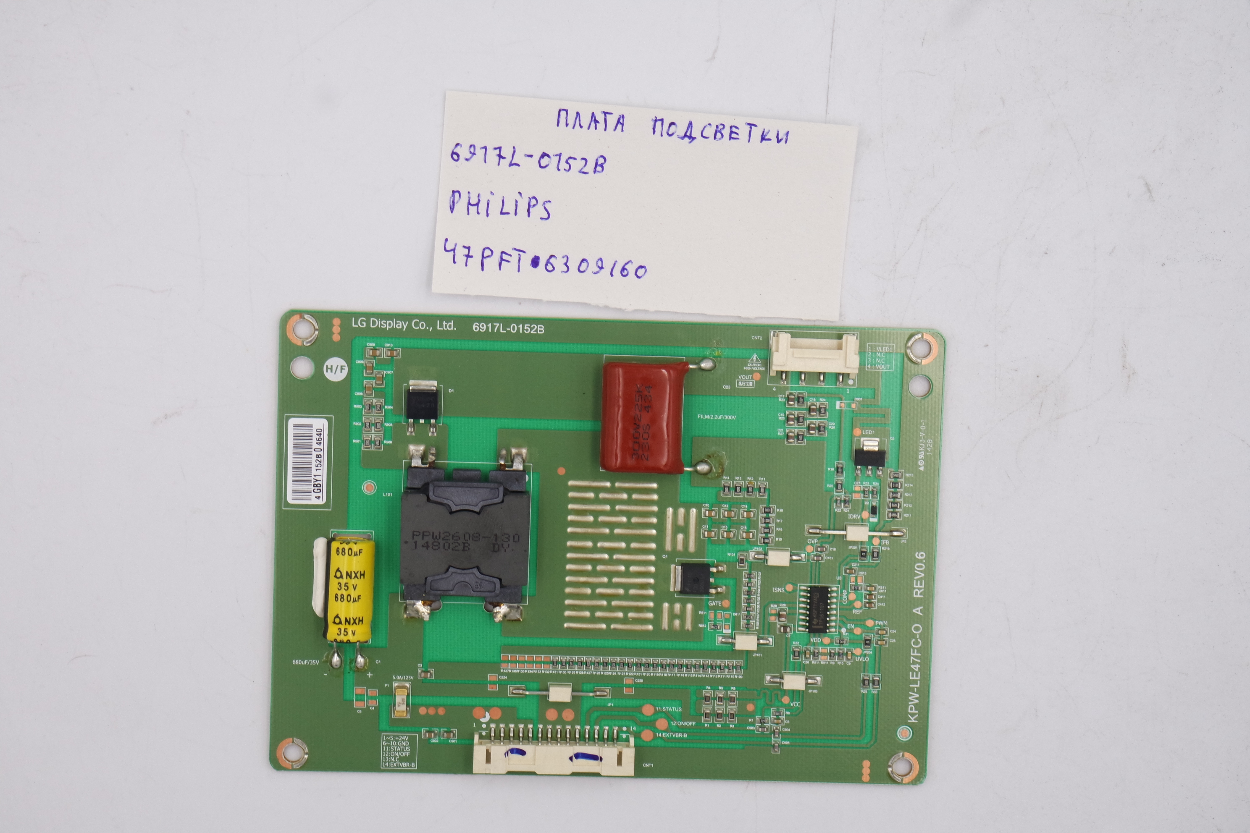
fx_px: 2500
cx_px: 625
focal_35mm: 72
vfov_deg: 18.9
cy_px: 416
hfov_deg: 28.1
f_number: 5.6
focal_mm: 27
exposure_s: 1/125
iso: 200
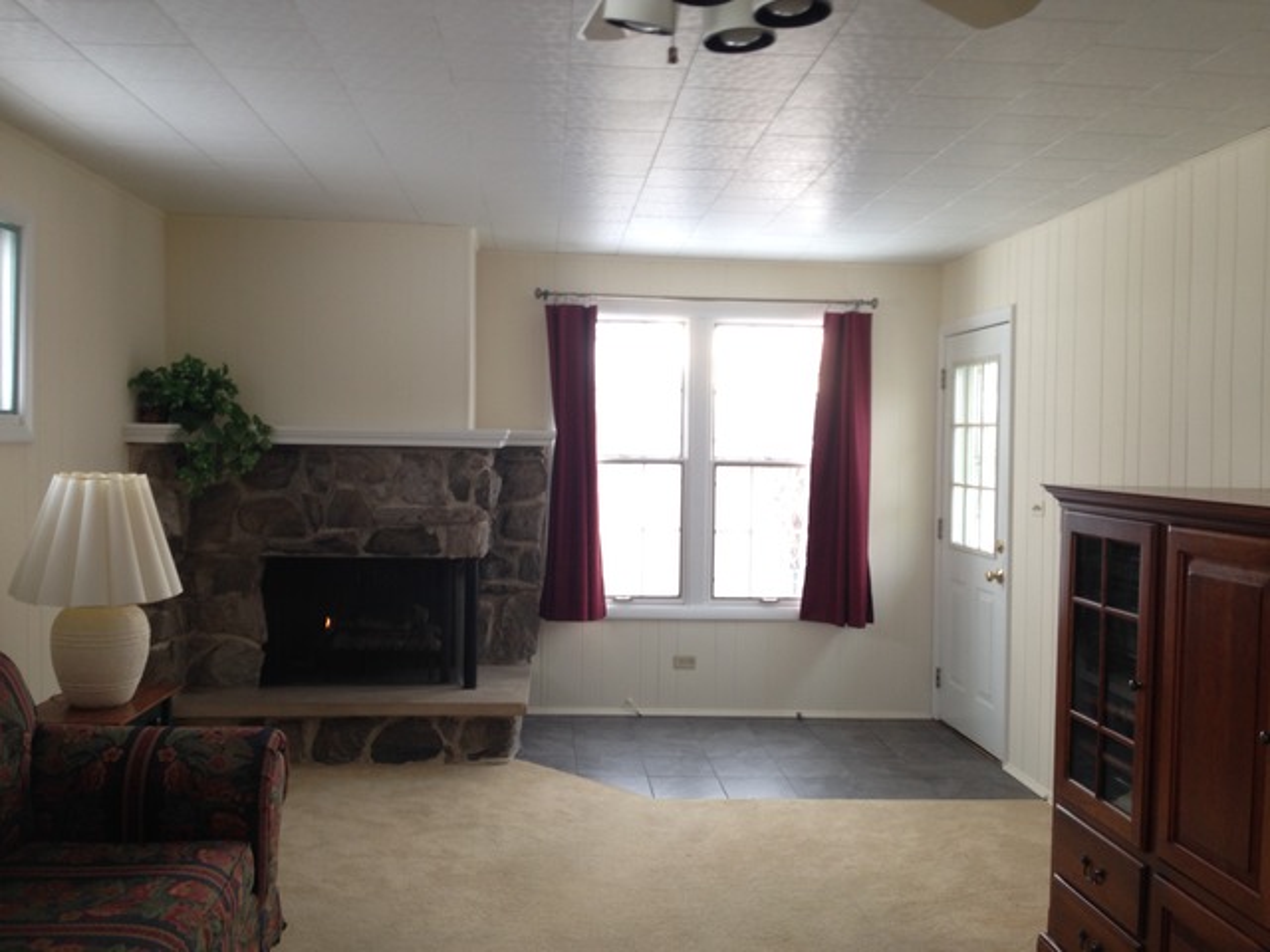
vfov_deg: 42.9
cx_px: 635
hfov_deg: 55.4
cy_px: 476
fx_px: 1211
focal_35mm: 33
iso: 50
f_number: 2.4
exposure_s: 1/20
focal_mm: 4.12
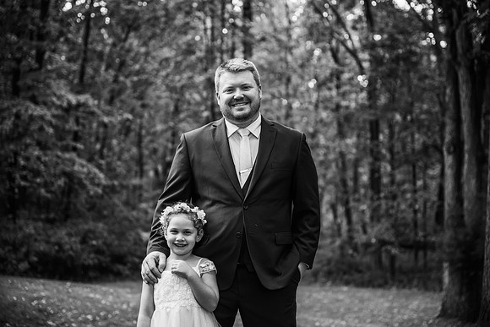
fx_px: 926
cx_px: 245
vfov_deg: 20.0
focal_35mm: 68
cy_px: 164
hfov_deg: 29.6
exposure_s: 1/400
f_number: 2.8
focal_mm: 68
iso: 200
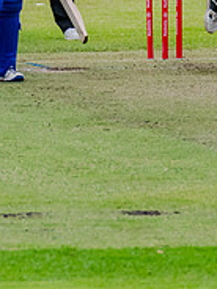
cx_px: 268
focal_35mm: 2168
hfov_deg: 0.7
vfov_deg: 0.9
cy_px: 8
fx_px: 18121
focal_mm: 600
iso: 800
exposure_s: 1/1000
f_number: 9
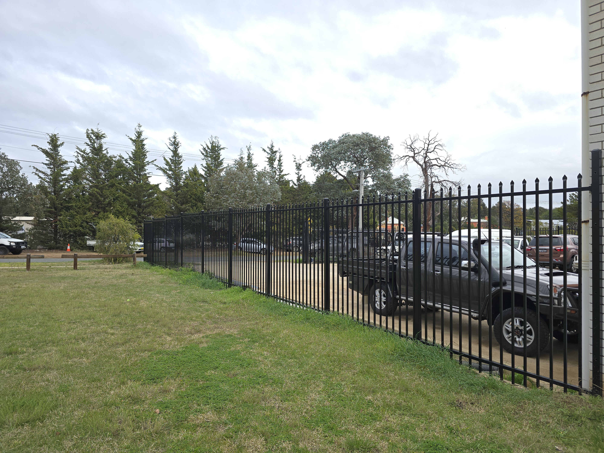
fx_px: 401
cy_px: 226
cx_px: 302
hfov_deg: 73.9
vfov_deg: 58.9
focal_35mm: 23
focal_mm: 6.3
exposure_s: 1/209
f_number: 1.7
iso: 12
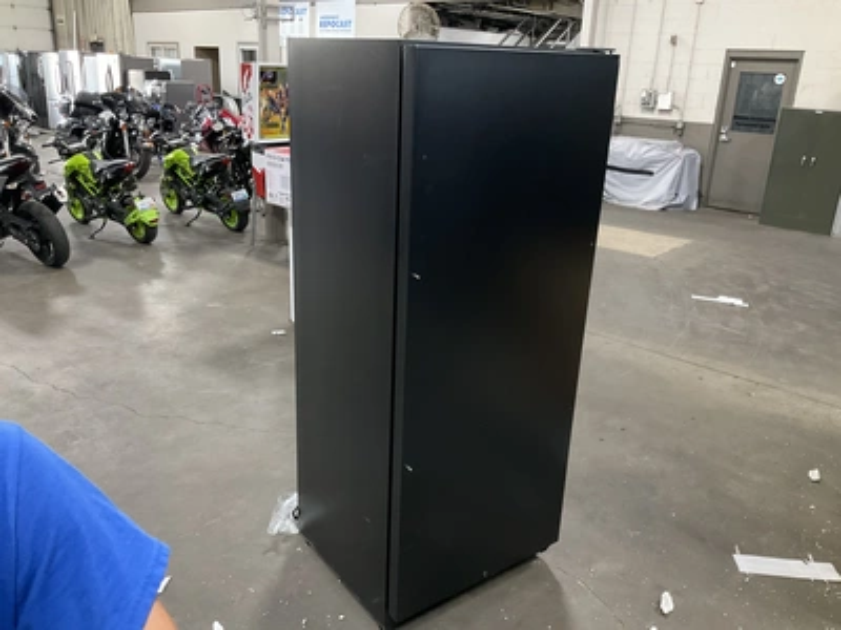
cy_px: 315
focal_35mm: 29
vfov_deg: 48.2
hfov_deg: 61.7
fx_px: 705
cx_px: 420
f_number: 1.8
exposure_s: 1/30
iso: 320
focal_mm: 3
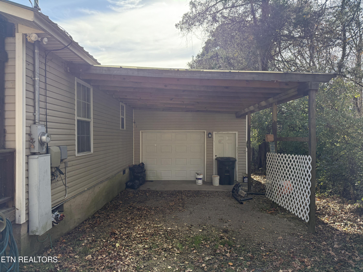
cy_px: 136
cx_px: 182
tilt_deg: +0.4
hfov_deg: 71.6
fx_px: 252
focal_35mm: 24
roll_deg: +1.1
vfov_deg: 56.8
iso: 100
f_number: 1.78
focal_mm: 6.76
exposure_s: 1/1292
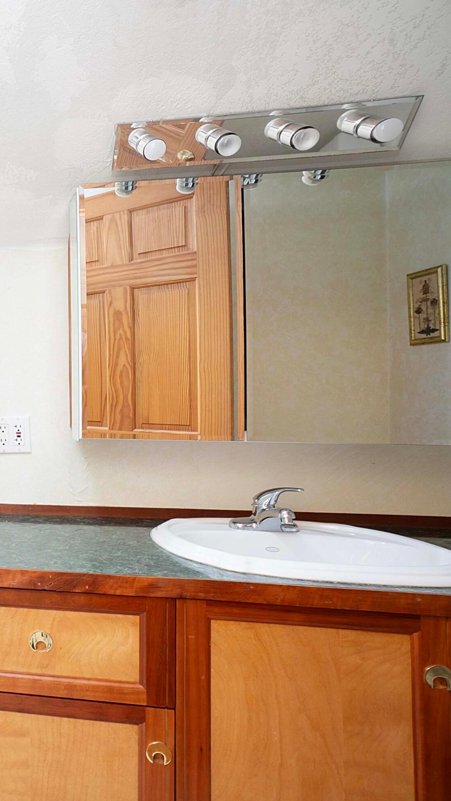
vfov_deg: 76.3
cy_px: 395
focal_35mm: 24
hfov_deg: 32.9
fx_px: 510
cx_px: -157
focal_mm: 10
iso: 100
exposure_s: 5
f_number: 8
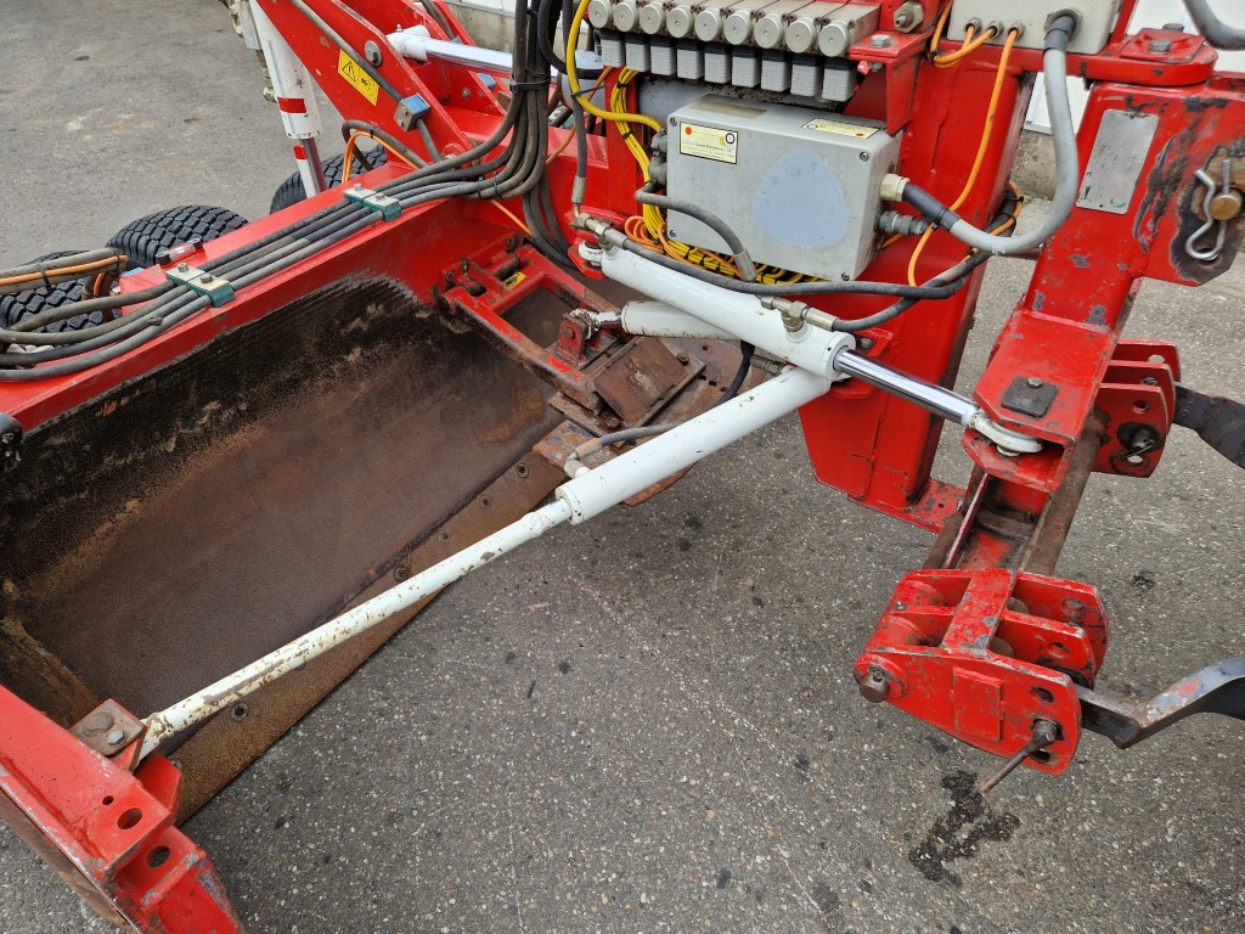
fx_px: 827
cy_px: 467
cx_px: 622
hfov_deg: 73.9
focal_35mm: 23
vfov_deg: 58.9
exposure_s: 1/180
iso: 50
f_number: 1.8
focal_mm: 5.4
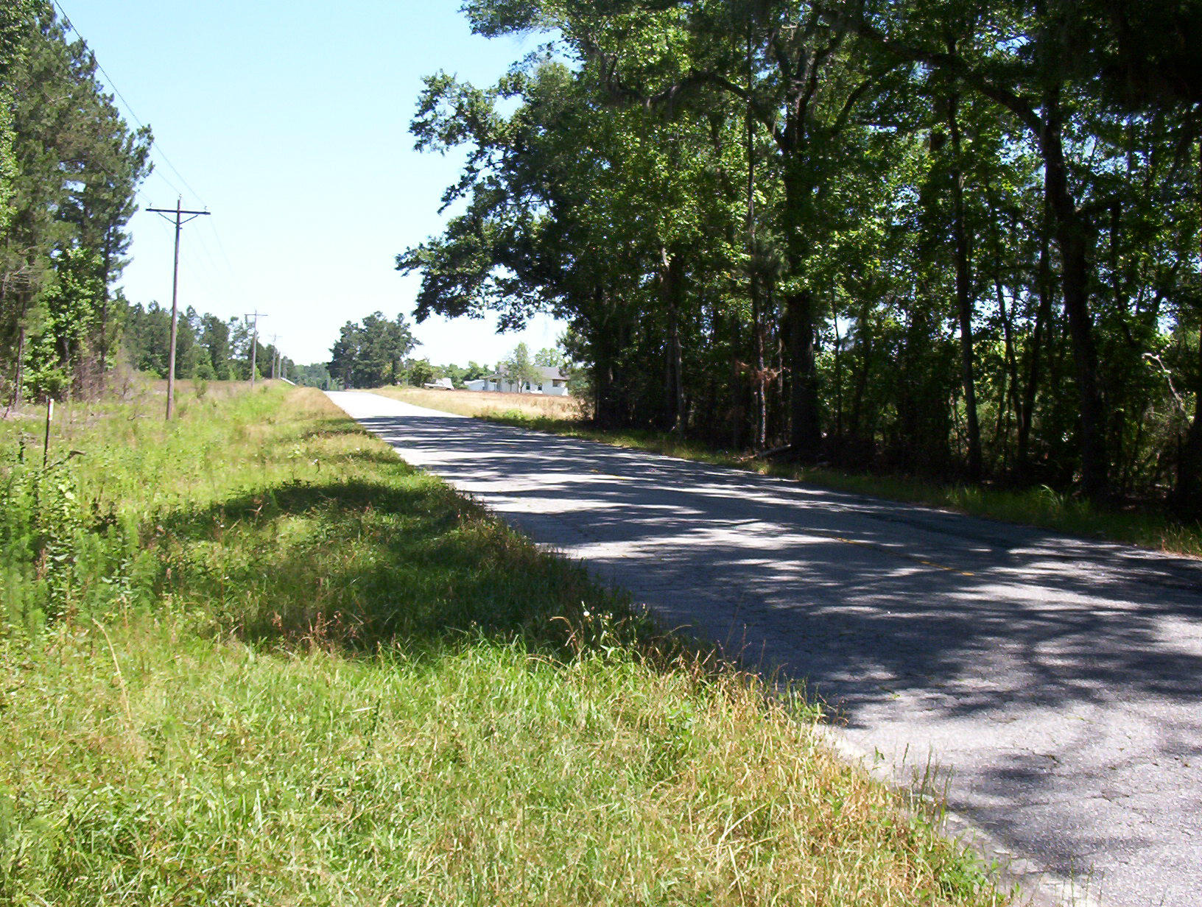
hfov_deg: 47.8
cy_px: 454
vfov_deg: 37.0
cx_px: 601
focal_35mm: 39
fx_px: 1357
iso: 100
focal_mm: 6
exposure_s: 1/288
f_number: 4.5
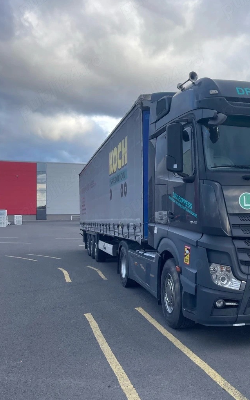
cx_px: 188
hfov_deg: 34.6
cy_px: 203
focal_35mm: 36
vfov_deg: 54.0
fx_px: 393
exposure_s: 1/651
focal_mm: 4.2
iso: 32
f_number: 1.6
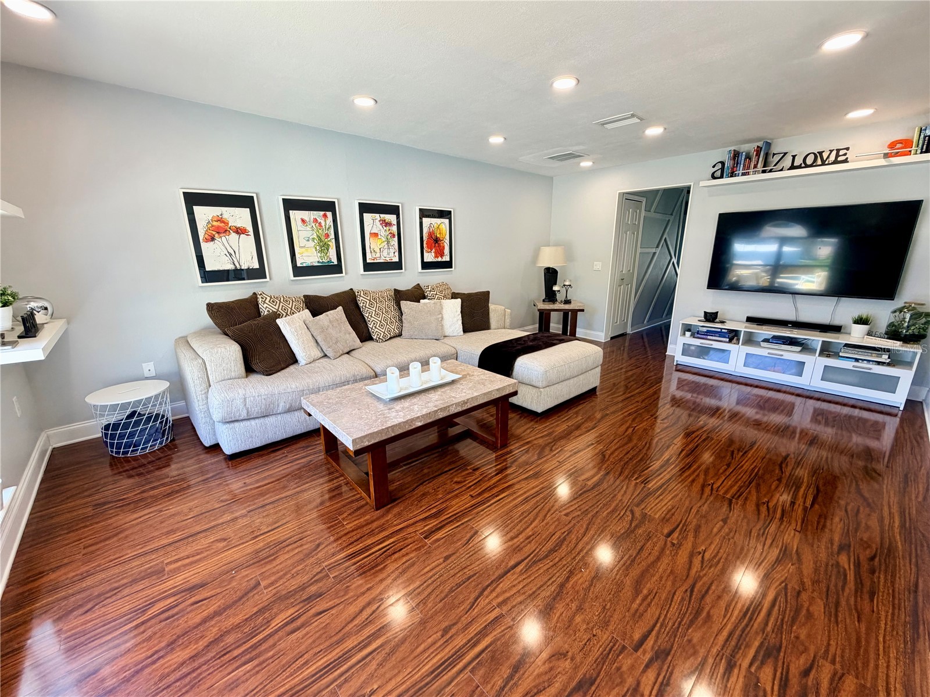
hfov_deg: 102.1
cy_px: 348
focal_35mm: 14
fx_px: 376
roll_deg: +0.6
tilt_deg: -15.0
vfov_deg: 85.7
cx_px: 465
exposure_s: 1/120
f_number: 2.2
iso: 125
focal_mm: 2.22
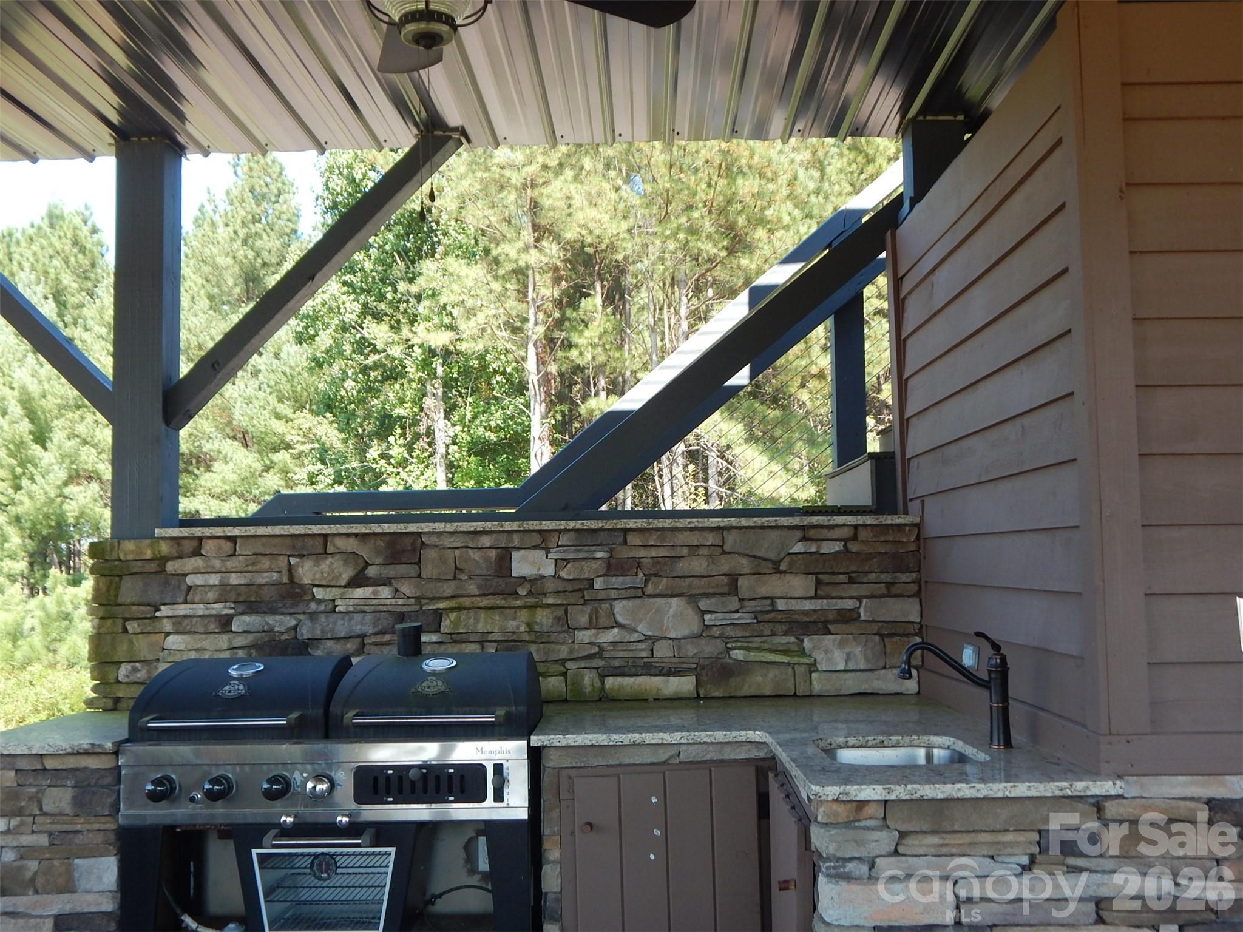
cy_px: 466
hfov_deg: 49.0
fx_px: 1365
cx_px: 622
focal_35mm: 38
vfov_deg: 37.7
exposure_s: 1/160
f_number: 3.4
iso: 125
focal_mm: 6.8
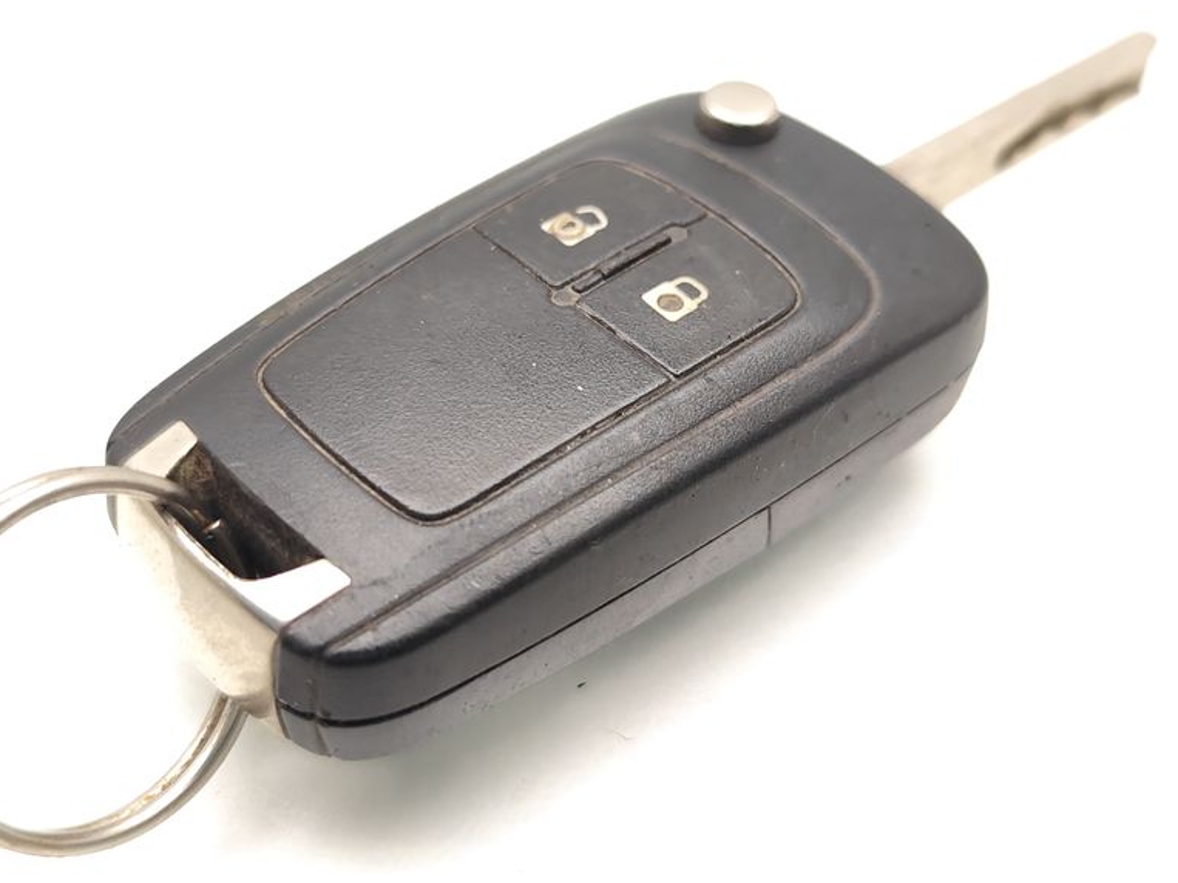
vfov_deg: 30.9
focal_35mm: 47
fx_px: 1599
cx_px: 588
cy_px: 404
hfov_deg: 40.4
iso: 500
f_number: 1.65
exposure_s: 1/400
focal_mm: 6.19
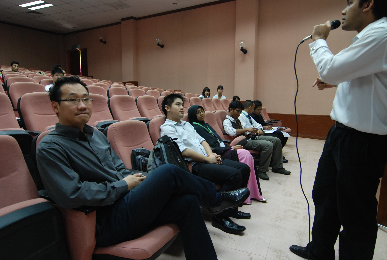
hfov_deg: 73.6
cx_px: 194
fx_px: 259
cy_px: 130
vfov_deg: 53.4
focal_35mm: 24
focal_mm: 16
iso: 800
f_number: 4
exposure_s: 1/60
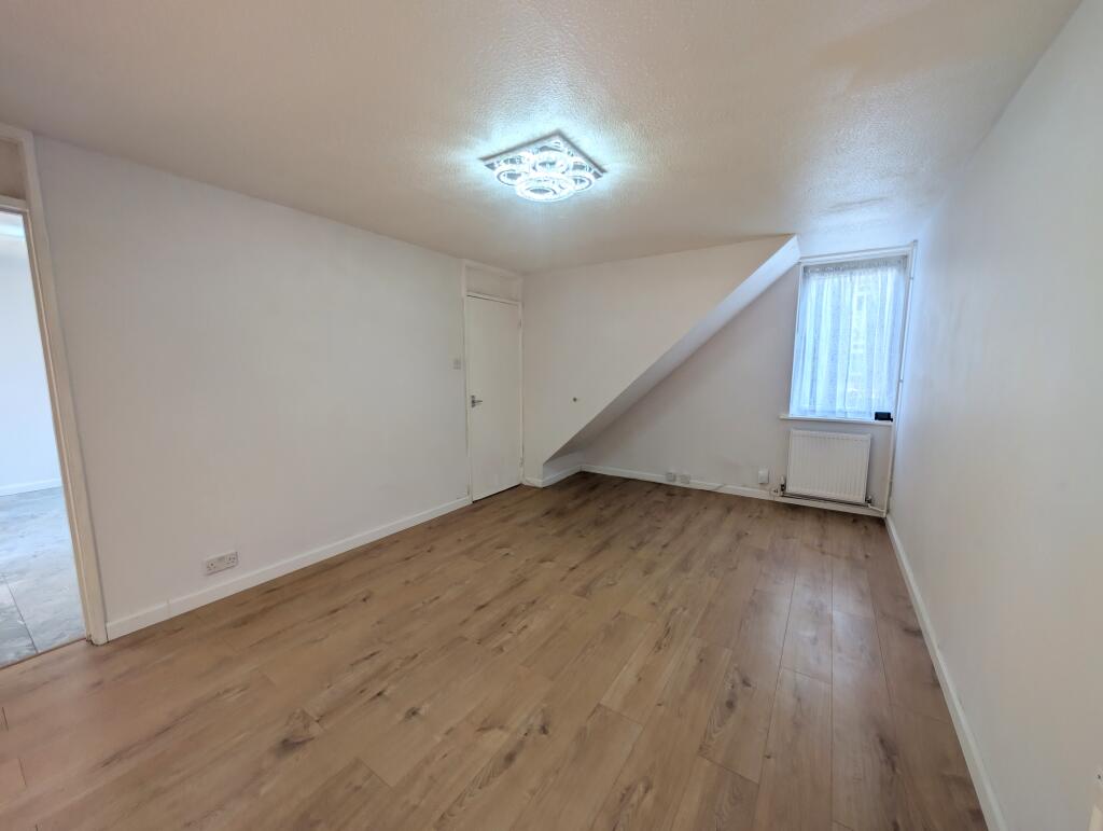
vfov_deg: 94.6
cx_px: 552
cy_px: 416
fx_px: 383
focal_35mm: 12
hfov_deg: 110.5
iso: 52
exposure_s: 1/243
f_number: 1.7
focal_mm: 2.02
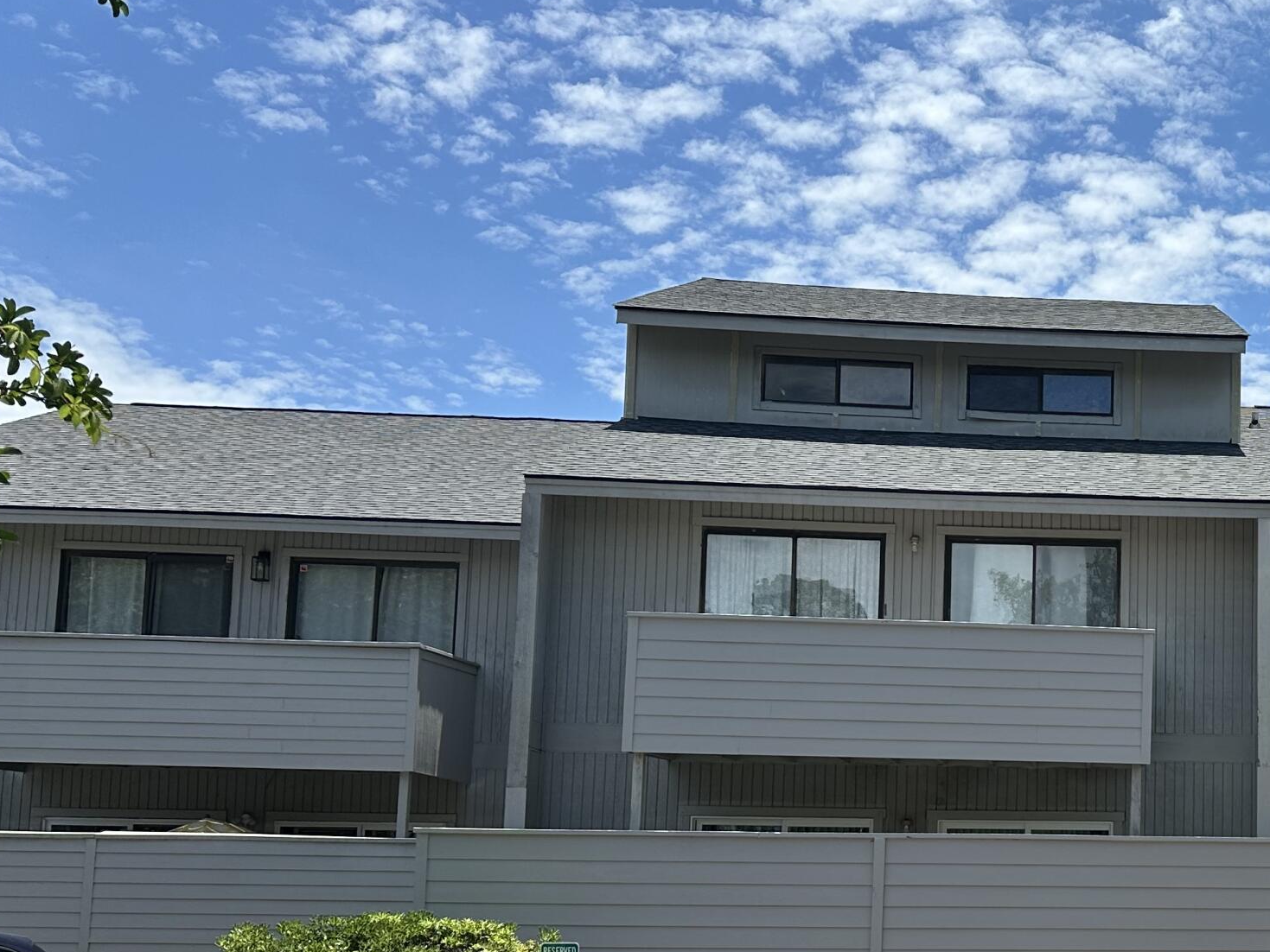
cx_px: 1204
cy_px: 714
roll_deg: -0.8
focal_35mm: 49
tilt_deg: +7.0
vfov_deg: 29.2
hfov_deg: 35.9
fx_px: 1798
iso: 80
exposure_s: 1/4348
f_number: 1.78
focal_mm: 6.86
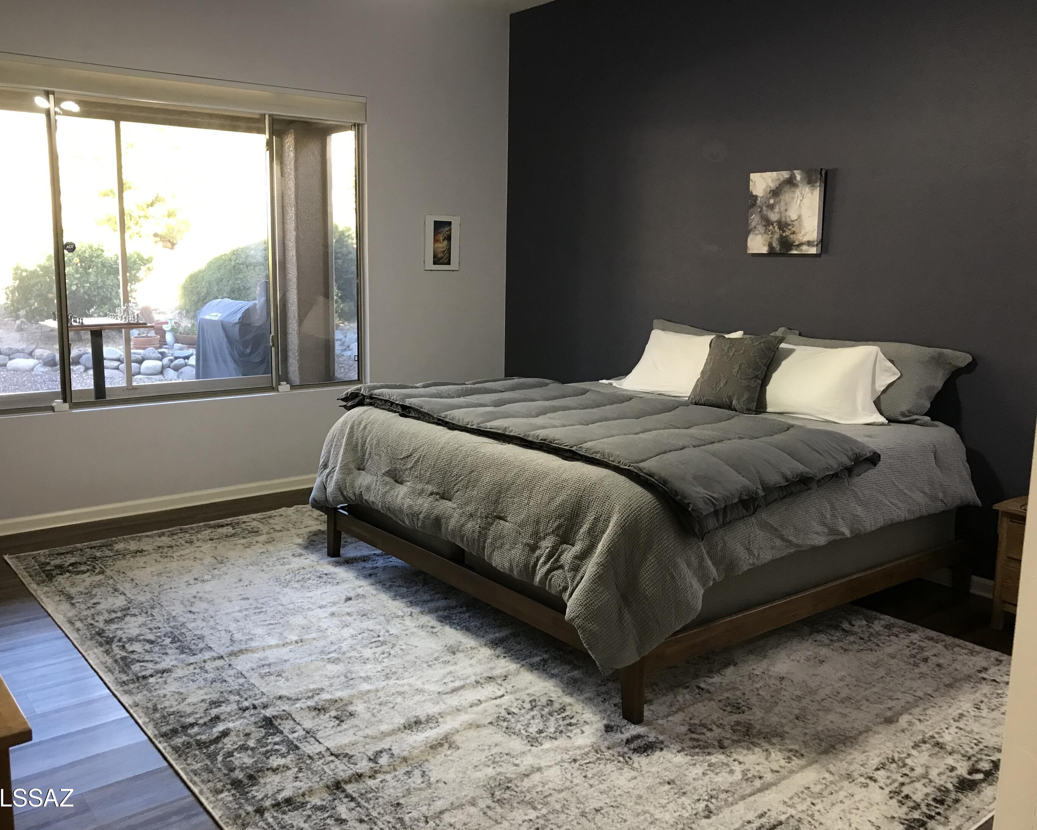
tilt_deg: -9.2
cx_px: 469
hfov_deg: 58.7
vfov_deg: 48.5
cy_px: 410
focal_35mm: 30
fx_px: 921
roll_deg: -1.0
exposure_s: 1/15
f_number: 1.8
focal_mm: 3.99
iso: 40
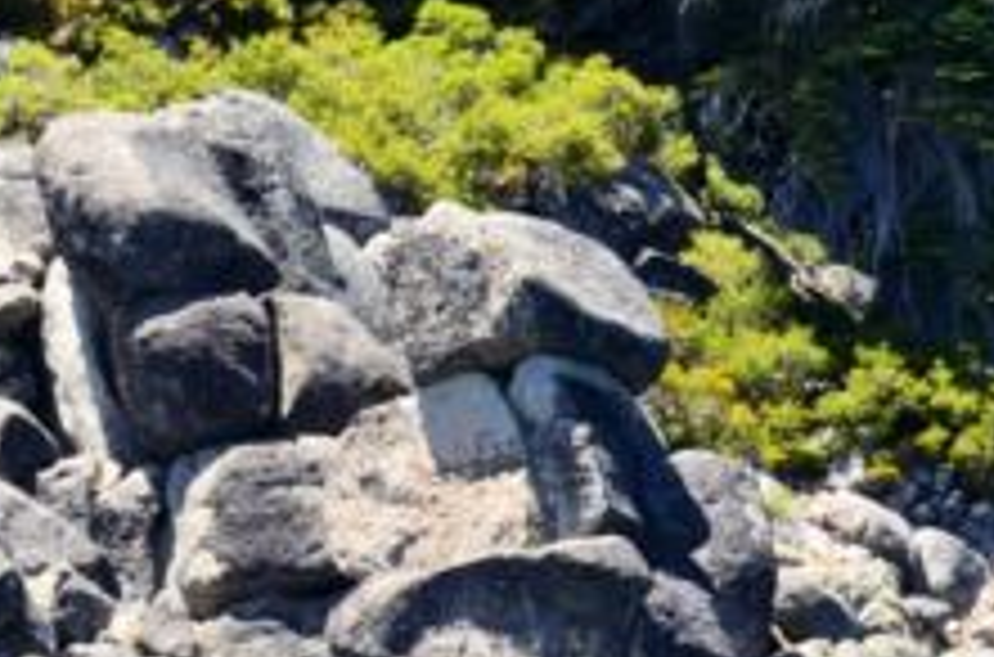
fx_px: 7776
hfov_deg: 7.3
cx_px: 72
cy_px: 785
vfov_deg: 4.8
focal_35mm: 282
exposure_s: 1/50
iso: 200
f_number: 16
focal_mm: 65
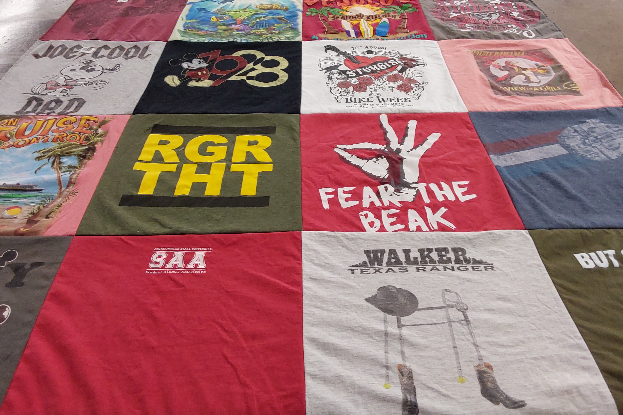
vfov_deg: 43.5
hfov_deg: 61.9
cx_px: 311
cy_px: 184
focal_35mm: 30
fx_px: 519
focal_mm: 2.91
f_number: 1.9
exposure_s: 1/60
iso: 100
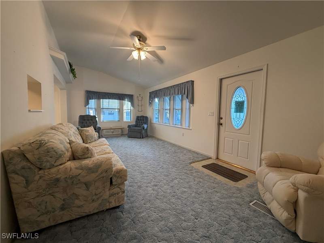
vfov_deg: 85.7
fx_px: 131
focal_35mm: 14
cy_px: 122
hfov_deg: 102.1
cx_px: 162
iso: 320
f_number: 2.2
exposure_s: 1/60
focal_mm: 2.22
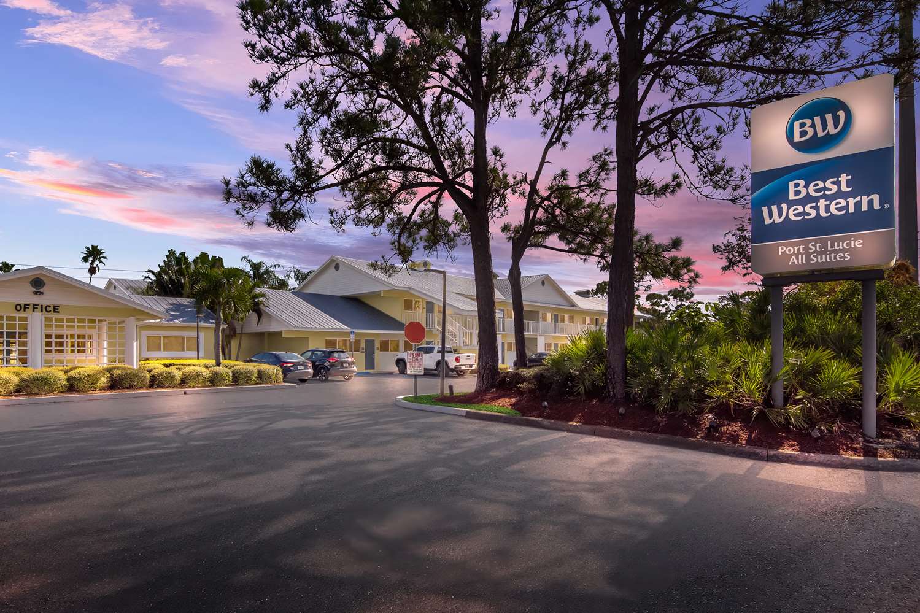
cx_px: 460
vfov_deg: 67.4
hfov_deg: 90.0
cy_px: 306
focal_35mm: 18
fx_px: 460
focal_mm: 12
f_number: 6.3
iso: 320
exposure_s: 1/320
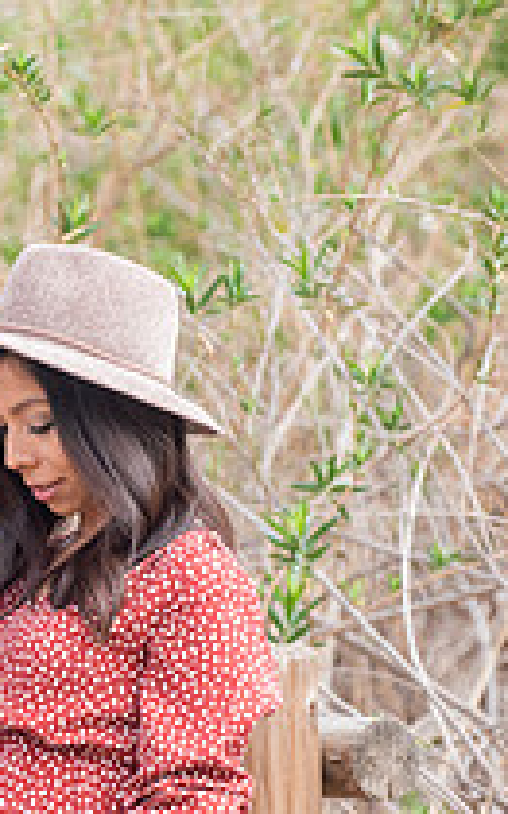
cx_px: -4
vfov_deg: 5.6
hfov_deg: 3.5
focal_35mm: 372
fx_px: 8252
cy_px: 733
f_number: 4.5
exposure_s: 1/160
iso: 640
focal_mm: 170
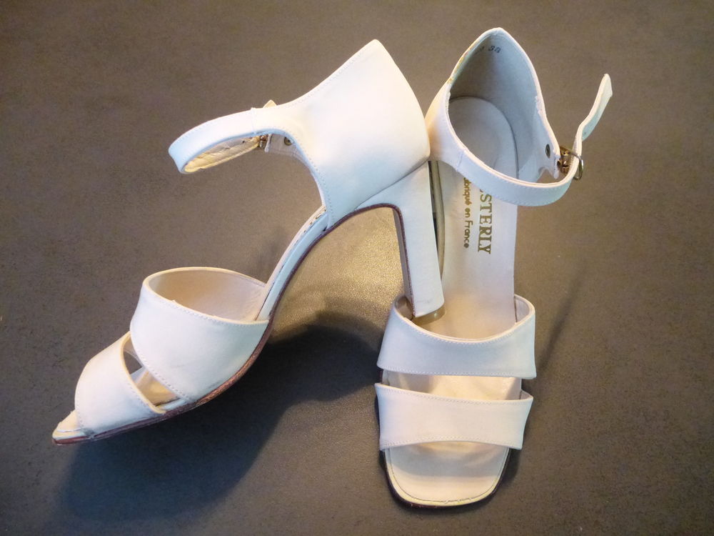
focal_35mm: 24
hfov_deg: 71.6
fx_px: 495
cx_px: 357
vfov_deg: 56.8
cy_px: 268
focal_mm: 4.3
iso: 1600
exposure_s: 1/30
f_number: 3.3
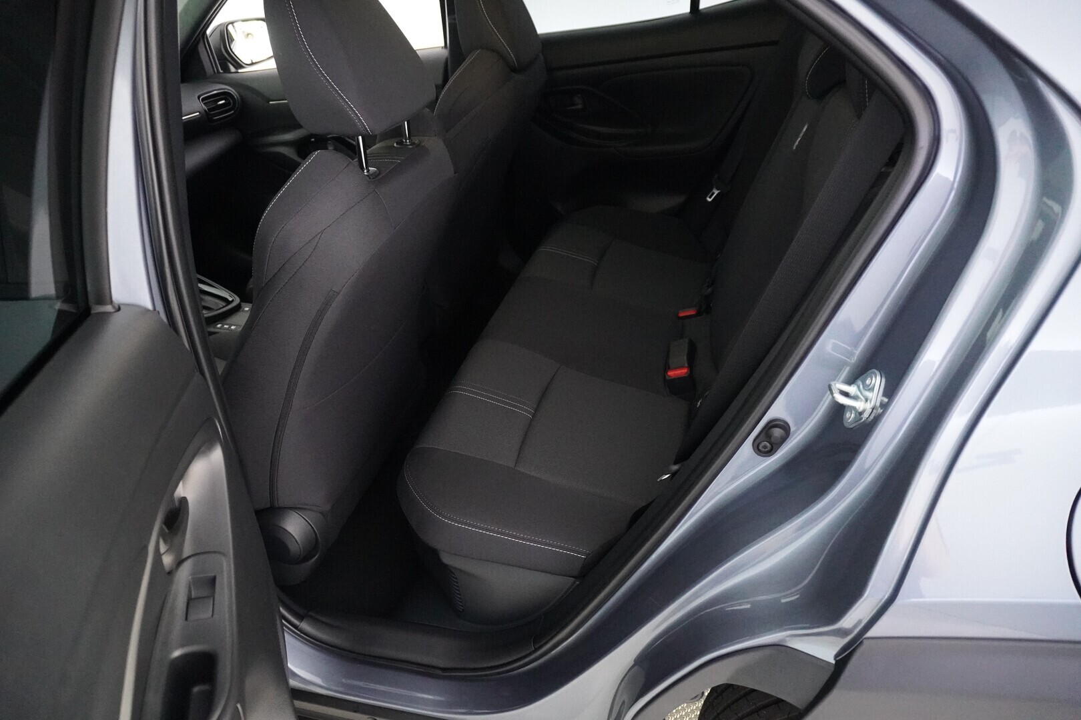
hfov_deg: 73.7
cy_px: 360
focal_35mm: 24
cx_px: 540
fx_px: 721
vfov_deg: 53.1
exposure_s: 1/80
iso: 6400
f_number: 3.5
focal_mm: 16
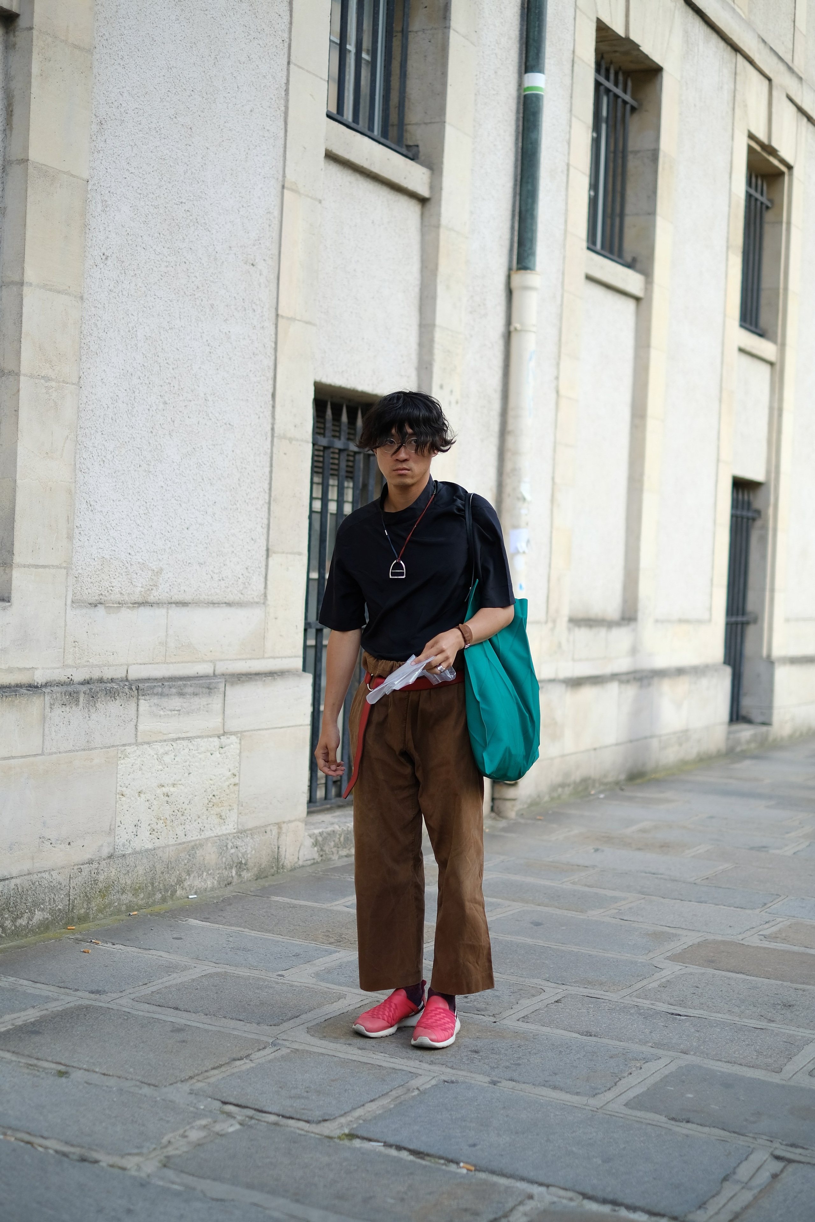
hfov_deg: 25.5
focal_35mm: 53
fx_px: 1800
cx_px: 408
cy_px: 611
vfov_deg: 37.5
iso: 200
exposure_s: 1/2000
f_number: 1.4
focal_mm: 35
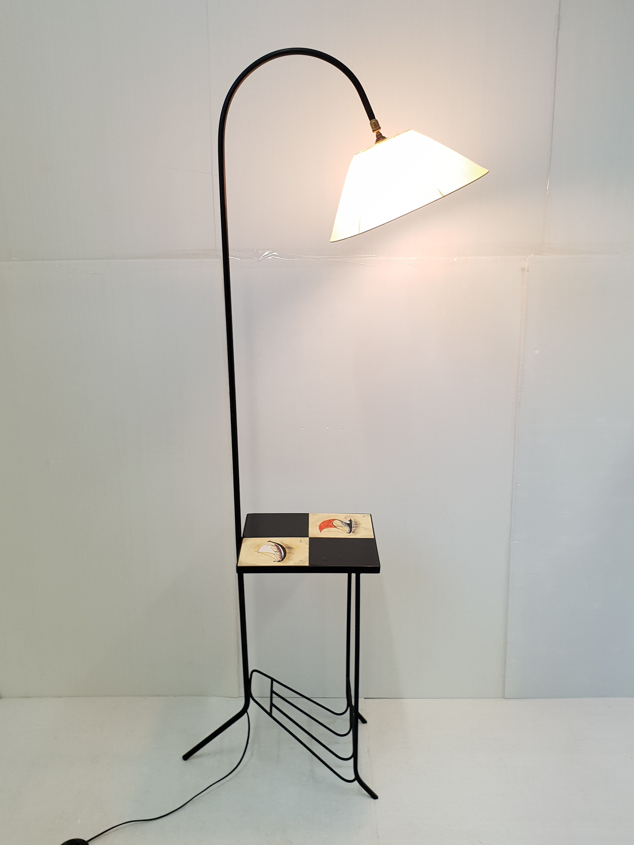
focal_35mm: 26
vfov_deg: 67.3
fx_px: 635
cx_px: 317
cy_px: 422
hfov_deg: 53.1
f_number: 2.4
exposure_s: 1/50
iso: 160
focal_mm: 4.3
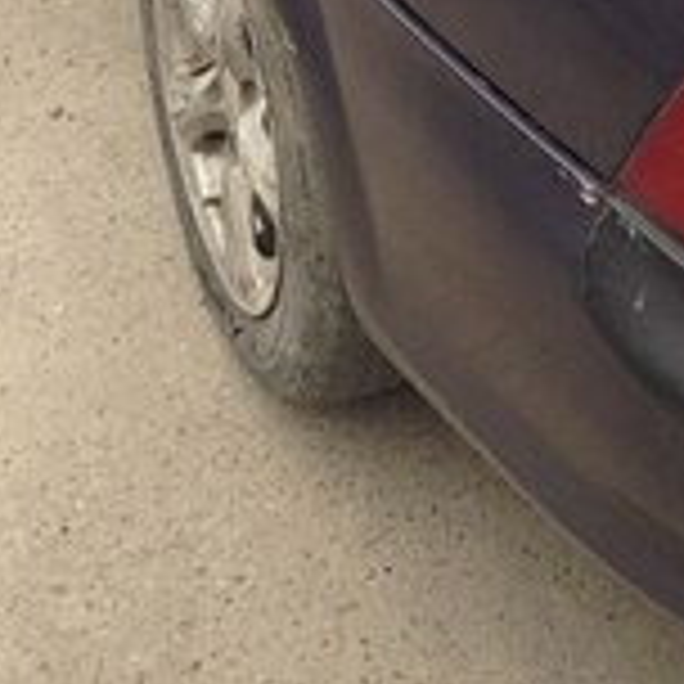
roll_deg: -3.3
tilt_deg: -27.4
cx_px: 657
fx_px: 2124
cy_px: -274
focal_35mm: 95
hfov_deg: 17.9
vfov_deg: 16.9
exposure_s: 1/120
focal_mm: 4.12
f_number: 2.4
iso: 64
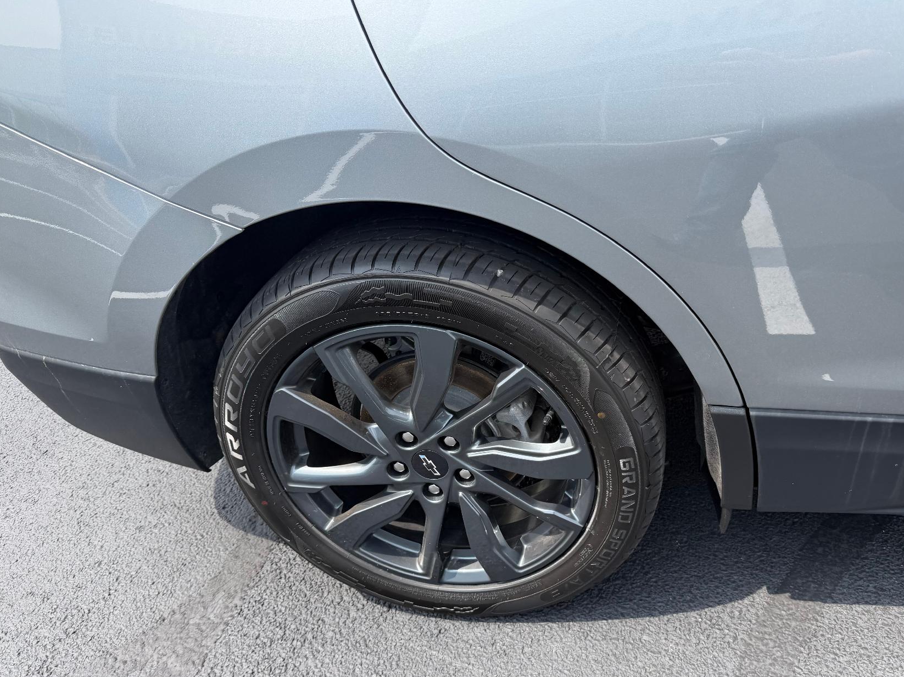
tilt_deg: -41.5
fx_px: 731
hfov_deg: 63.3
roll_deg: +0.4
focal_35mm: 28
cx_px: 506
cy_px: 385
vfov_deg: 49.6
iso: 80
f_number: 1.78
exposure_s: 1/1139
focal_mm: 6.76
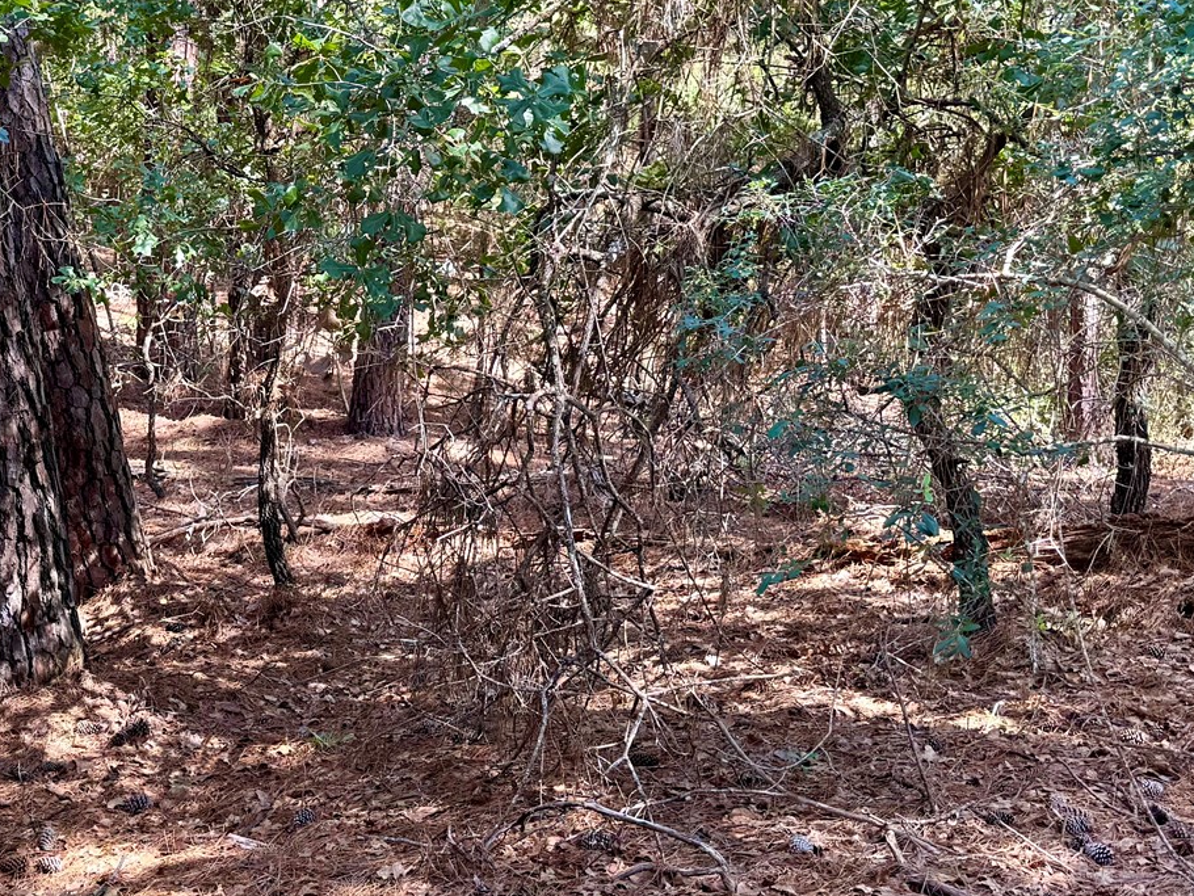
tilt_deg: -8.4
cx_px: 303
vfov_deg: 26.5
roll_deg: -2.7
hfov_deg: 34.8
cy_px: 178
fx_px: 1863
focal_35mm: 54
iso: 64
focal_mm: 6.76
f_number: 1.78
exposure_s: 1/218
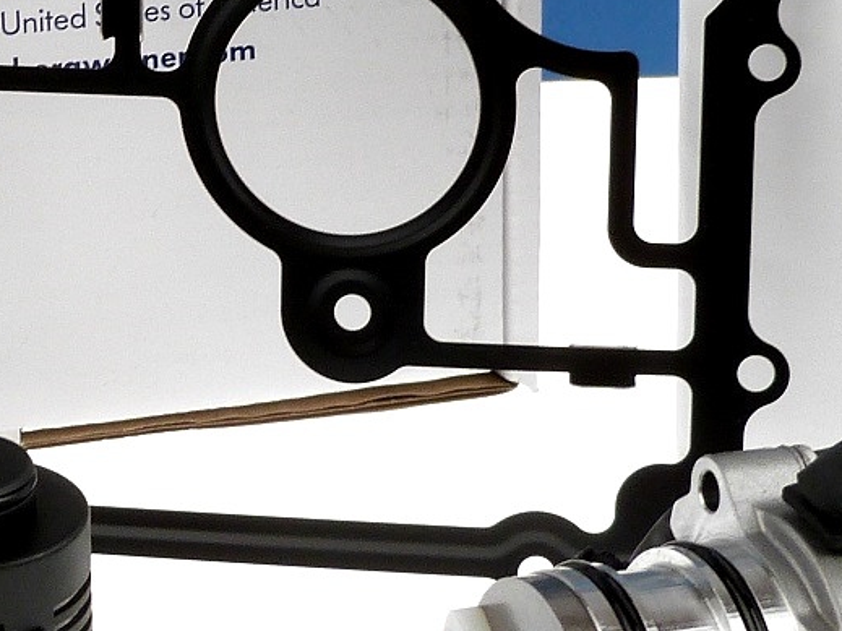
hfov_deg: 12.4
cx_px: 135
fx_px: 3842
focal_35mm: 158
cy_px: 122
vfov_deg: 9.4
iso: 100
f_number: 3.1
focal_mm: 7.3
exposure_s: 1/100
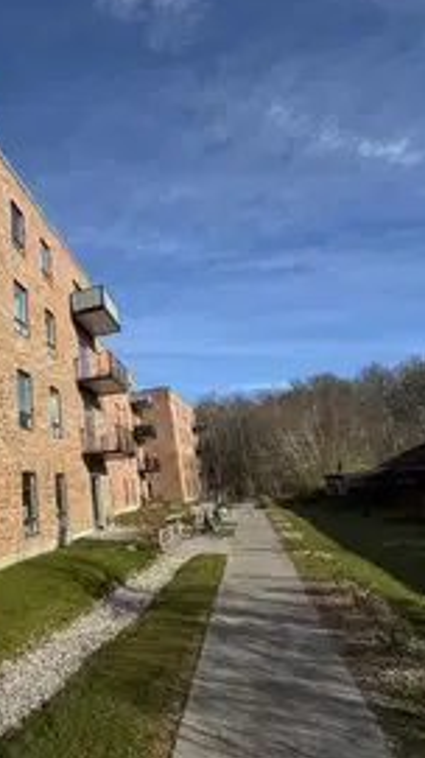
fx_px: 422
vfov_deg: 83.9
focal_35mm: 21
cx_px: 32
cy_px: 372
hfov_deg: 47.3
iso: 50
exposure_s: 1/2273
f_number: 2.2
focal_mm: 2.22
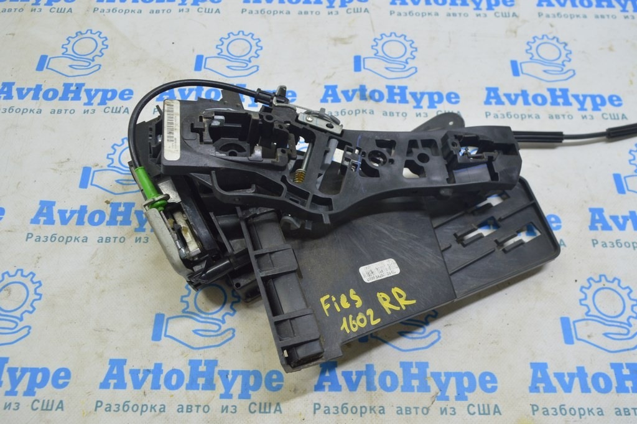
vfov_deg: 43.5
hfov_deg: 62.0
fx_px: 530
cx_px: 318
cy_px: 212
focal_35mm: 30
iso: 400
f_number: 5.6
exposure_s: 1/20
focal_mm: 20
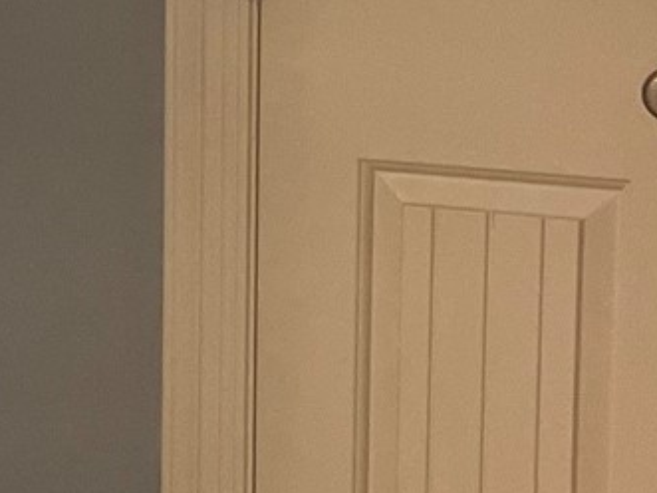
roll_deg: +3.3
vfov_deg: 9.2
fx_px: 3055
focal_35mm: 161
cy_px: 89
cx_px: -1320
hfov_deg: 9.5
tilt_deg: -7.1
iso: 100
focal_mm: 5.7
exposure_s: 1/120
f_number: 1.5
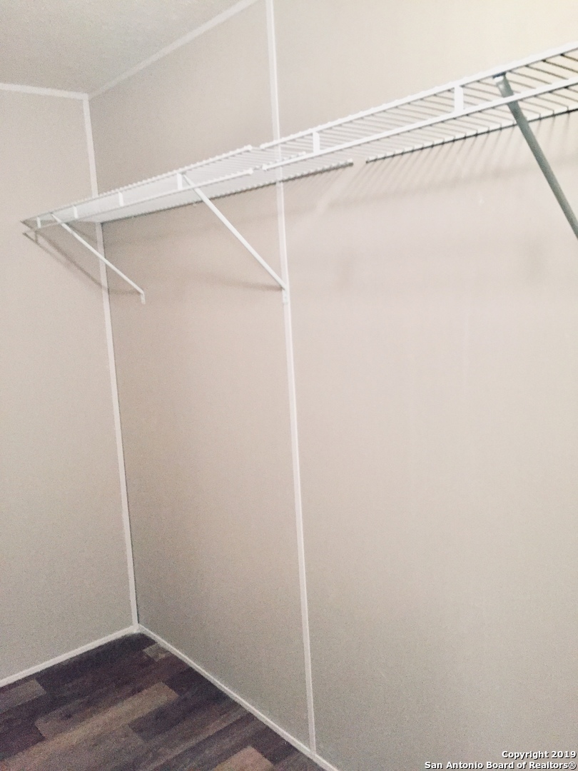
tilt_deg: -10.3
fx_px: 646
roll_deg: +2.6
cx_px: 289
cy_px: 386
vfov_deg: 61.7
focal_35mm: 29
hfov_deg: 48.2
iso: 250
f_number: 2.2
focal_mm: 4.15
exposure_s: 1/30
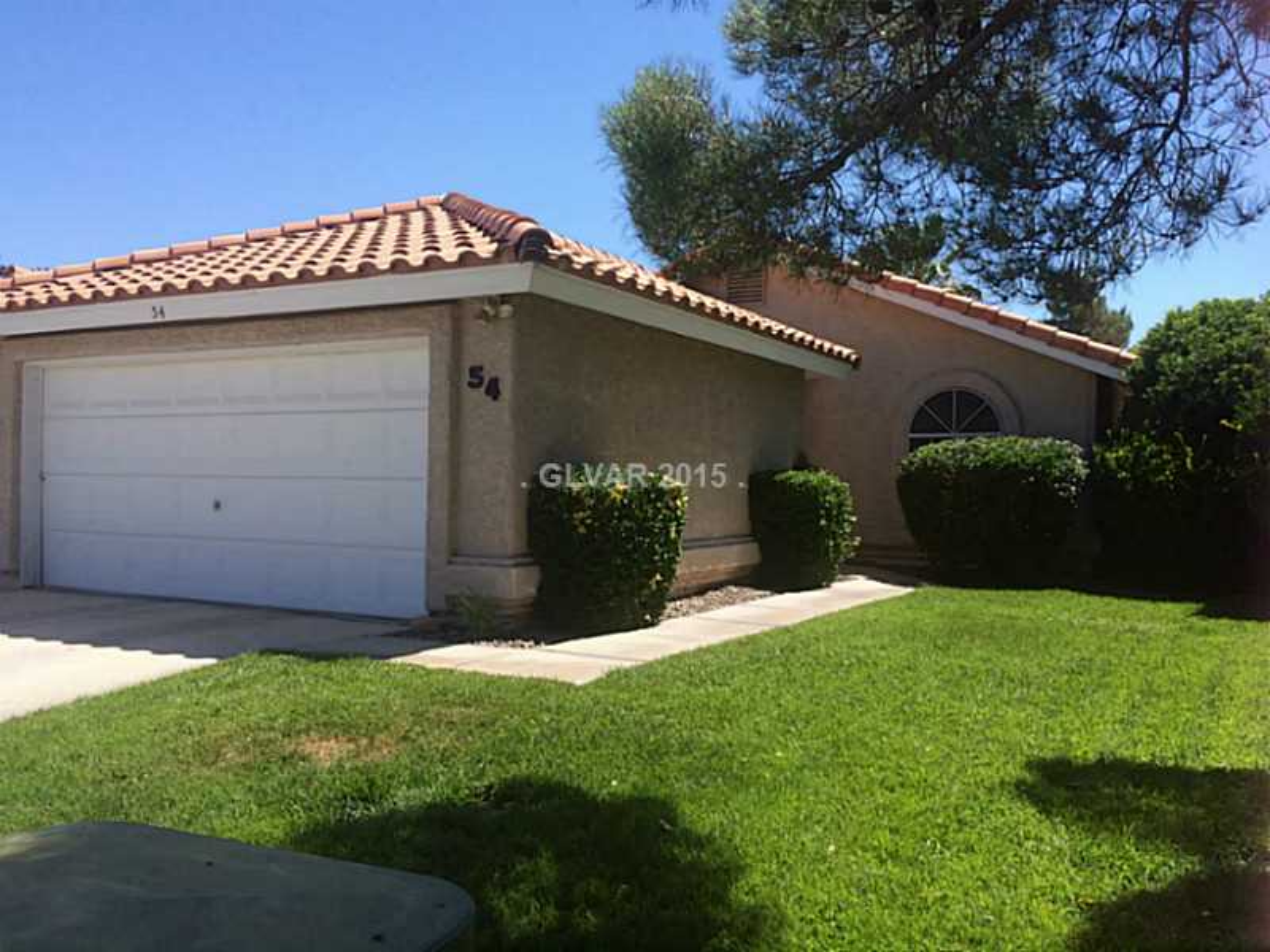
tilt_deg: -0.5
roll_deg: -0.1
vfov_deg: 48.2
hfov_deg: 61.7
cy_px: 476
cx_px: 635
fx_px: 1064
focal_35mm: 29
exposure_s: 1/1786
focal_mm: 4.15
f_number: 2.2
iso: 40
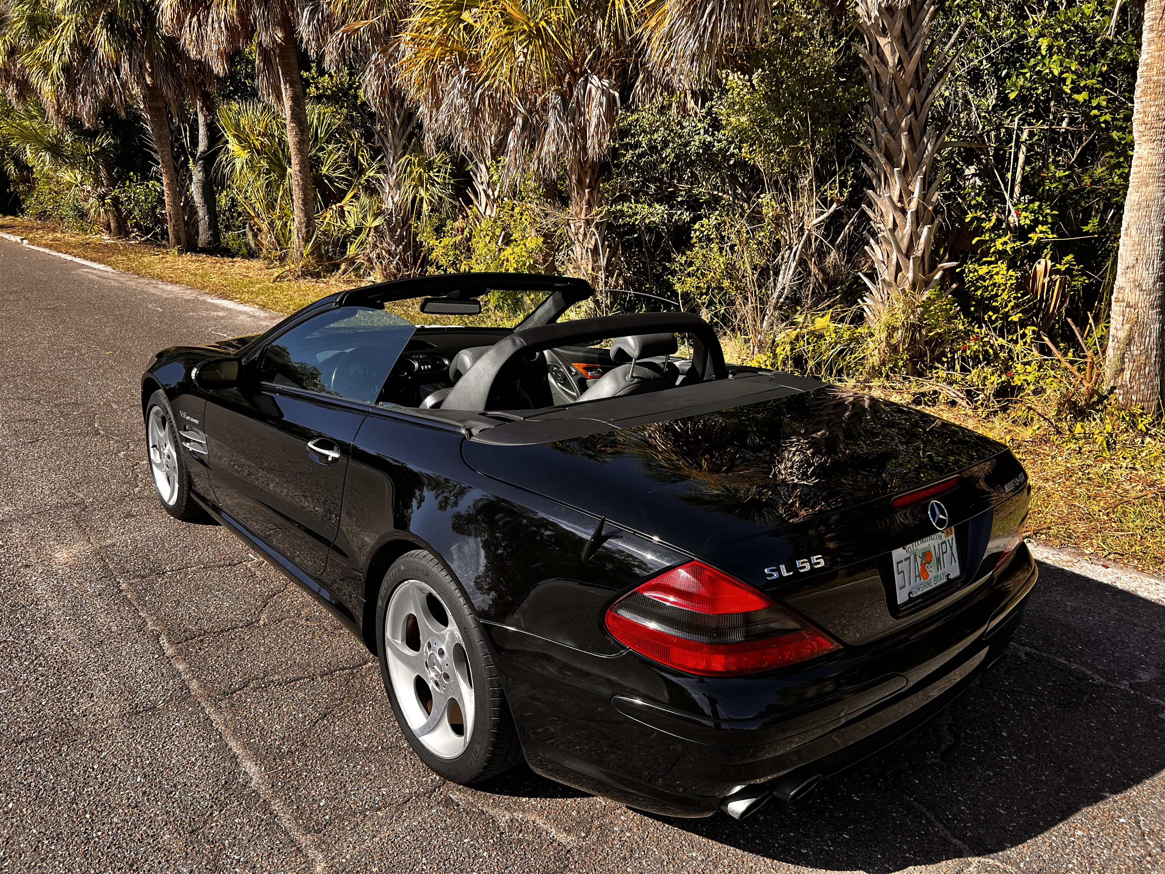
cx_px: 582
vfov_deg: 53.1
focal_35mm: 26
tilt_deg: -15.7
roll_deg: +1.9
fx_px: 875
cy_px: 437
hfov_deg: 67.3
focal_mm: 5.7
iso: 50
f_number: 1.5
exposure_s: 1/1531
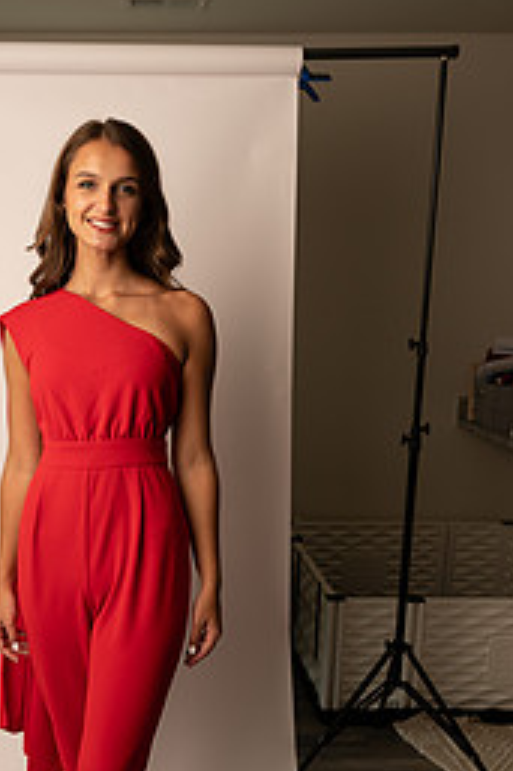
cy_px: 513
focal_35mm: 42
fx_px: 899
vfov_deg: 45.7
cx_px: 114
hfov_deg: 31.2
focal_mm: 24
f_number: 3.2
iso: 100
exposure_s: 1/160
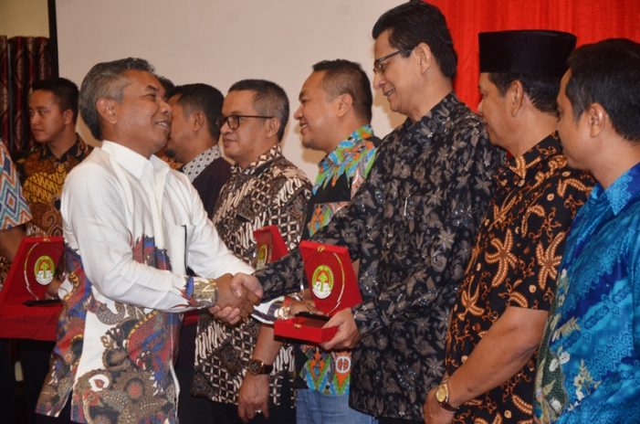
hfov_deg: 18.2
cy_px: 212
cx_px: 320
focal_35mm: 112
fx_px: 1995
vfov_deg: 12.1
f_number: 5.3
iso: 800
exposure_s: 1/60
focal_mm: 75
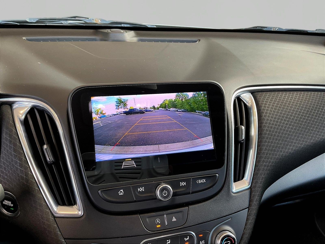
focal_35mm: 29
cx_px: 162
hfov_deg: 61.7
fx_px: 272
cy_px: 122
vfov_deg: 48.2
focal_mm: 3
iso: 64
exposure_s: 1/66
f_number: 1.8
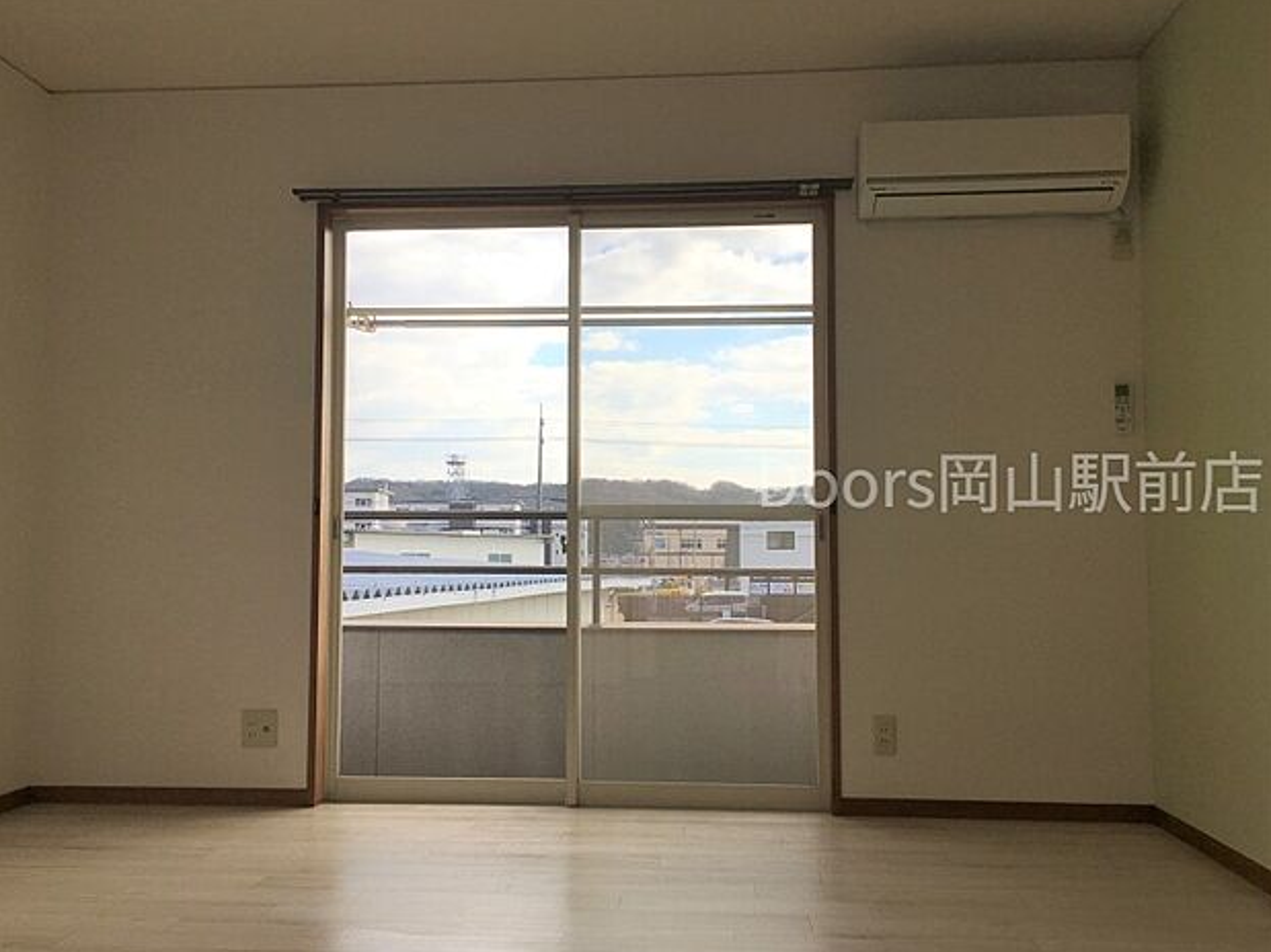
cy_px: 482
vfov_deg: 46.8
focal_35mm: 30
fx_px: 1101
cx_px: 622
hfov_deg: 60.0
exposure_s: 1/761
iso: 25
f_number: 2.2
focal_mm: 4.15
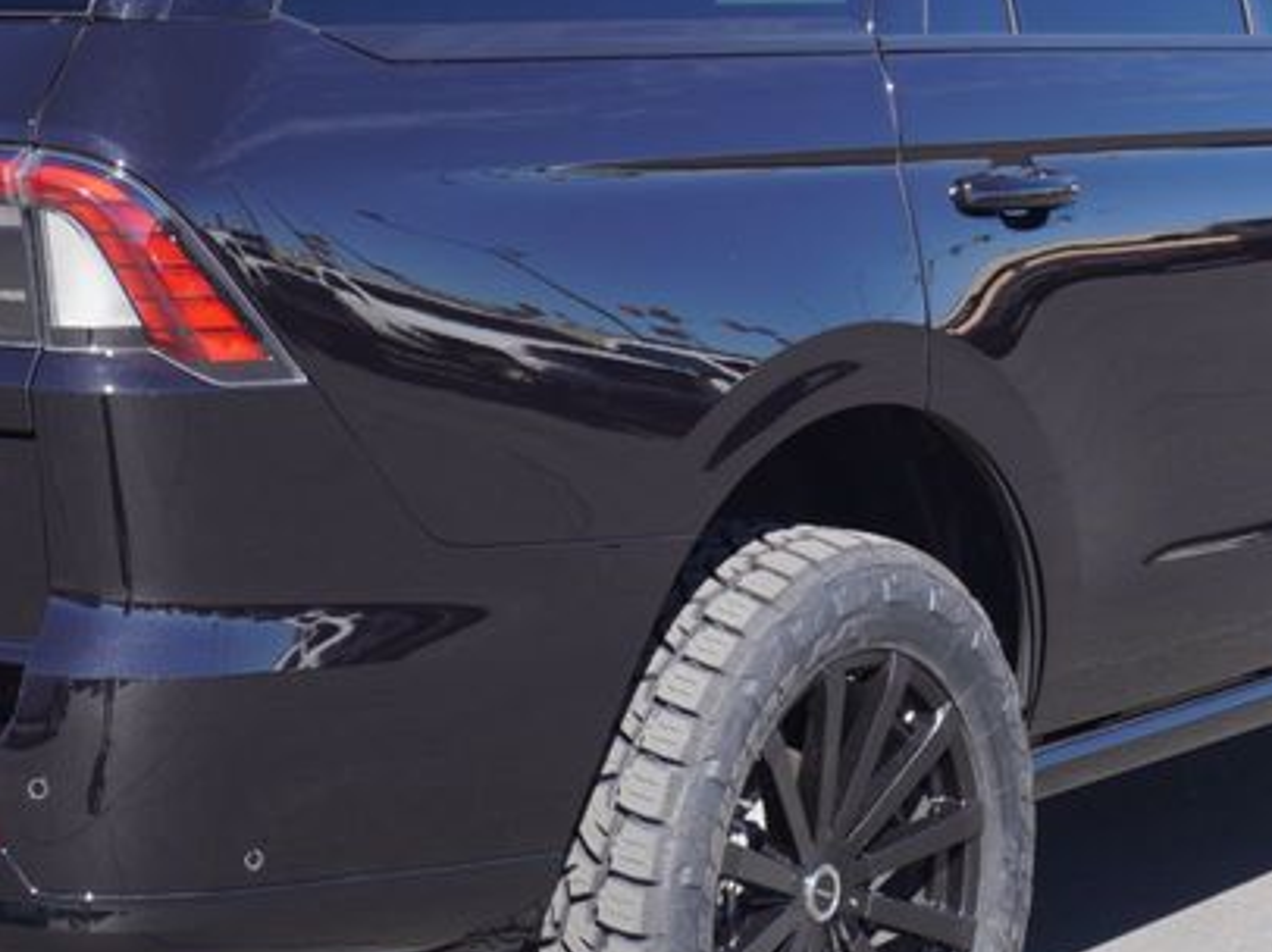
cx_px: 470
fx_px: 3746
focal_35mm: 102
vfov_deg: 14.5
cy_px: 404
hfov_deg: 19.2
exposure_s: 1/125
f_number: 7.1
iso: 100
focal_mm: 28
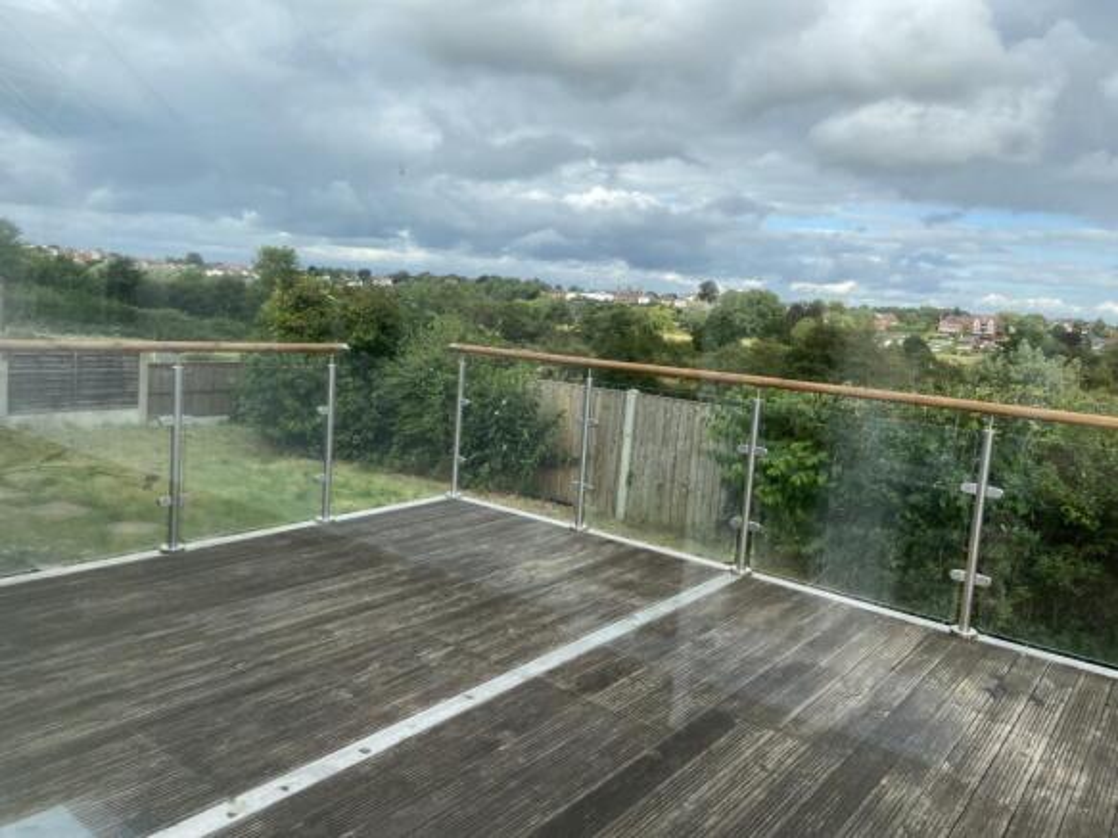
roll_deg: -4.3
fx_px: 840
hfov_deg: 67.3
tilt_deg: -7.2
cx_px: 559
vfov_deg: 53.0
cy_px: 419
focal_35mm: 26
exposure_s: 1/1464
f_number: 1.8
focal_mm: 4.25
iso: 32
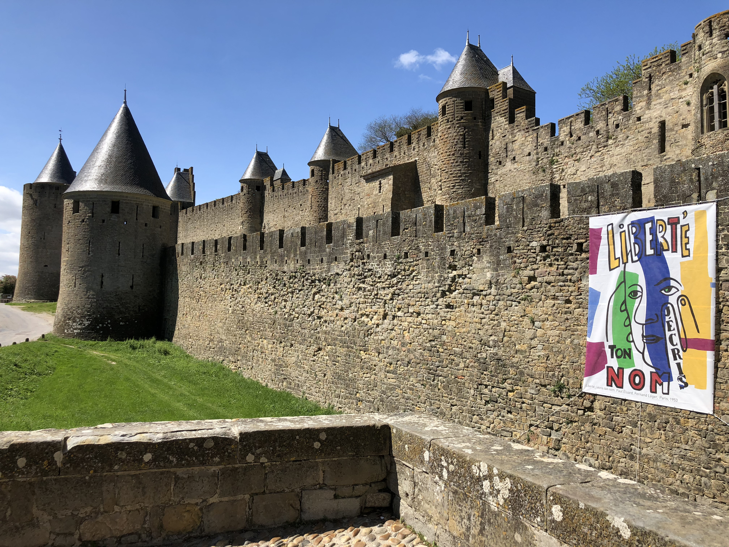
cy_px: 274
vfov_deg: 49.7
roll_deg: +0.2
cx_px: 364
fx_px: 590
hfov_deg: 63.4
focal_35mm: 28
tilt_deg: +5.5
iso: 20
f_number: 1.8
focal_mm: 4
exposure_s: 1/1919
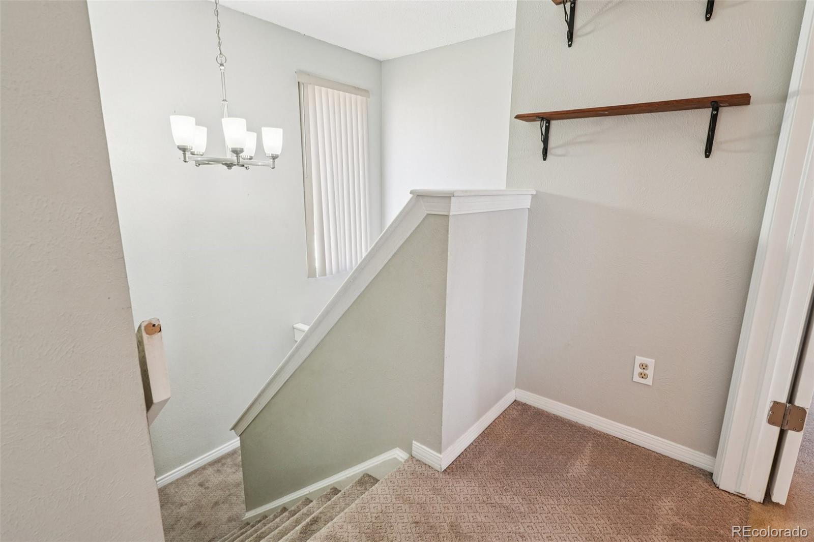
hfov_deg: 95.0
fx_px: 373
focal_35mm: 16
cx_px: 407
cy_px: 271
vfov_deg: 72.0
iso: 500
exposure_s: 1/15
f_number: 8
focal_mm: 11
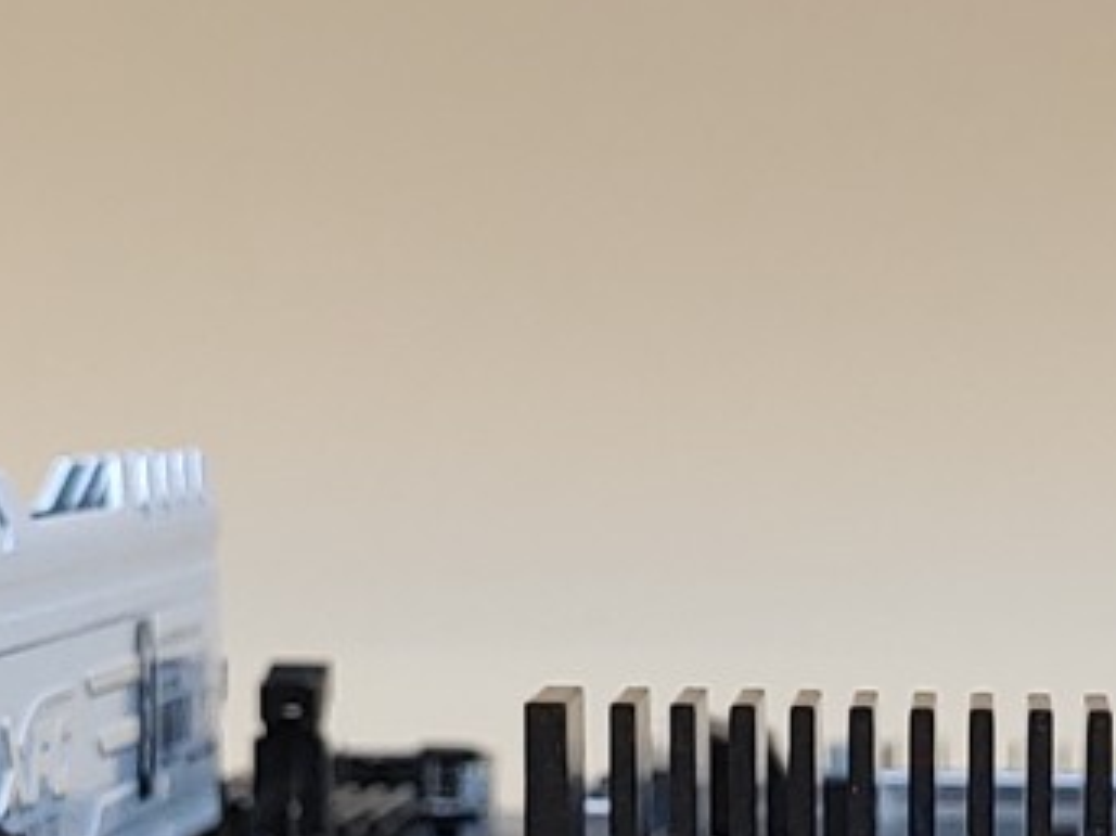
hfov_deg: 13.0
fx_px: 4866
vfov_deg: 9.8
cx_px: 1009
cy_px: 781
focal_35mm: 151
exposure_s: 1/130
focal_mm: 4.36
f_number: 1.8
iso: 50
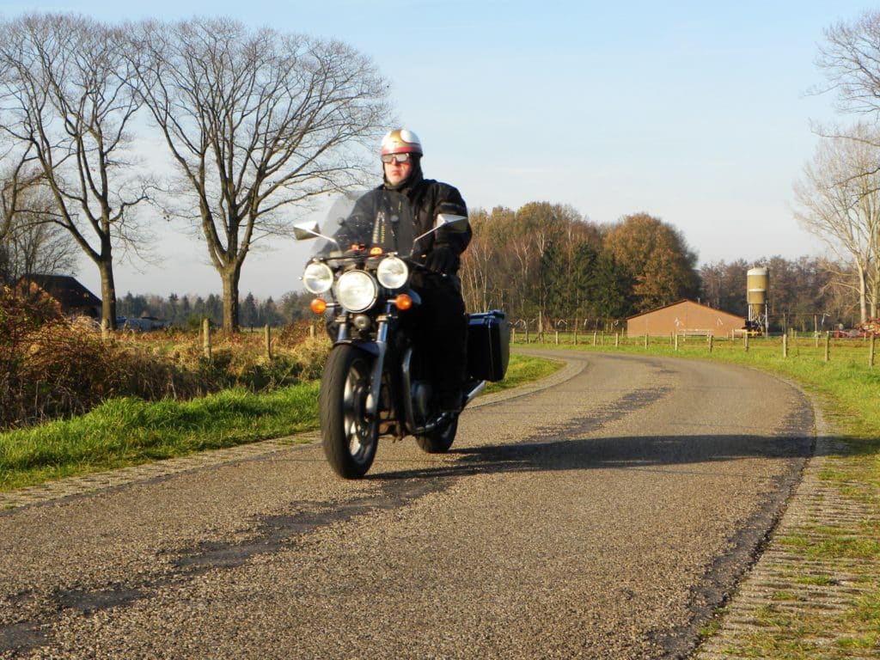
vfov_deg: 22.3
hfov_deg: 29.4
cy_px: 330
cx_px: 440
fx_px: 1678
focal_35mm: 66
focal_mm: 11.8
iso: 64
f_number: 5
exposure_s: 1/183
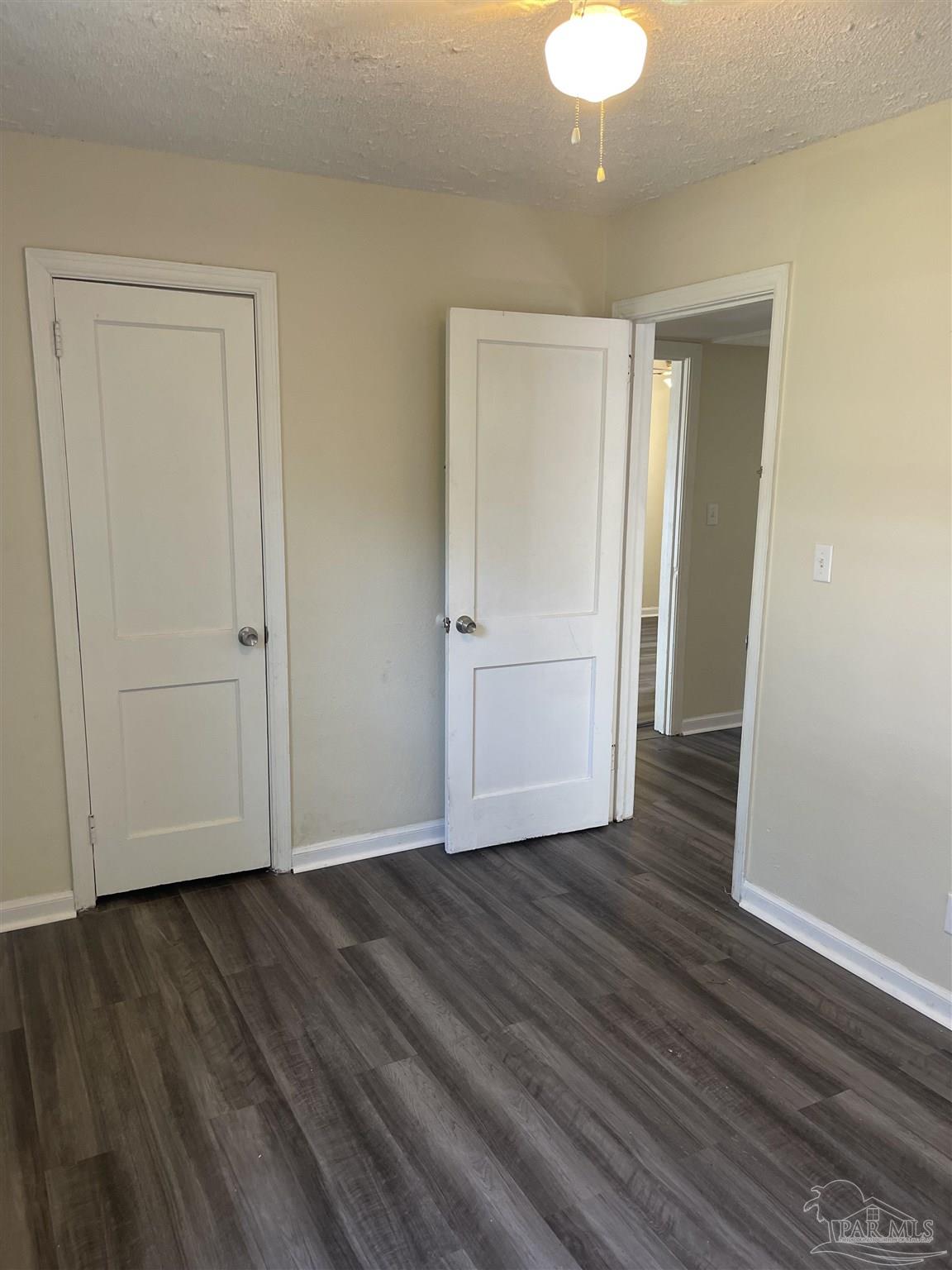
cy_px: 635
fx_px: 953
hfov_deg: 53.1
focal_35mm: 26
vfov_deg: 67.3
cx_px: 476
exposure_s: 1/60
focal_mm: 5.1
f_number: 1.6
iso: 160
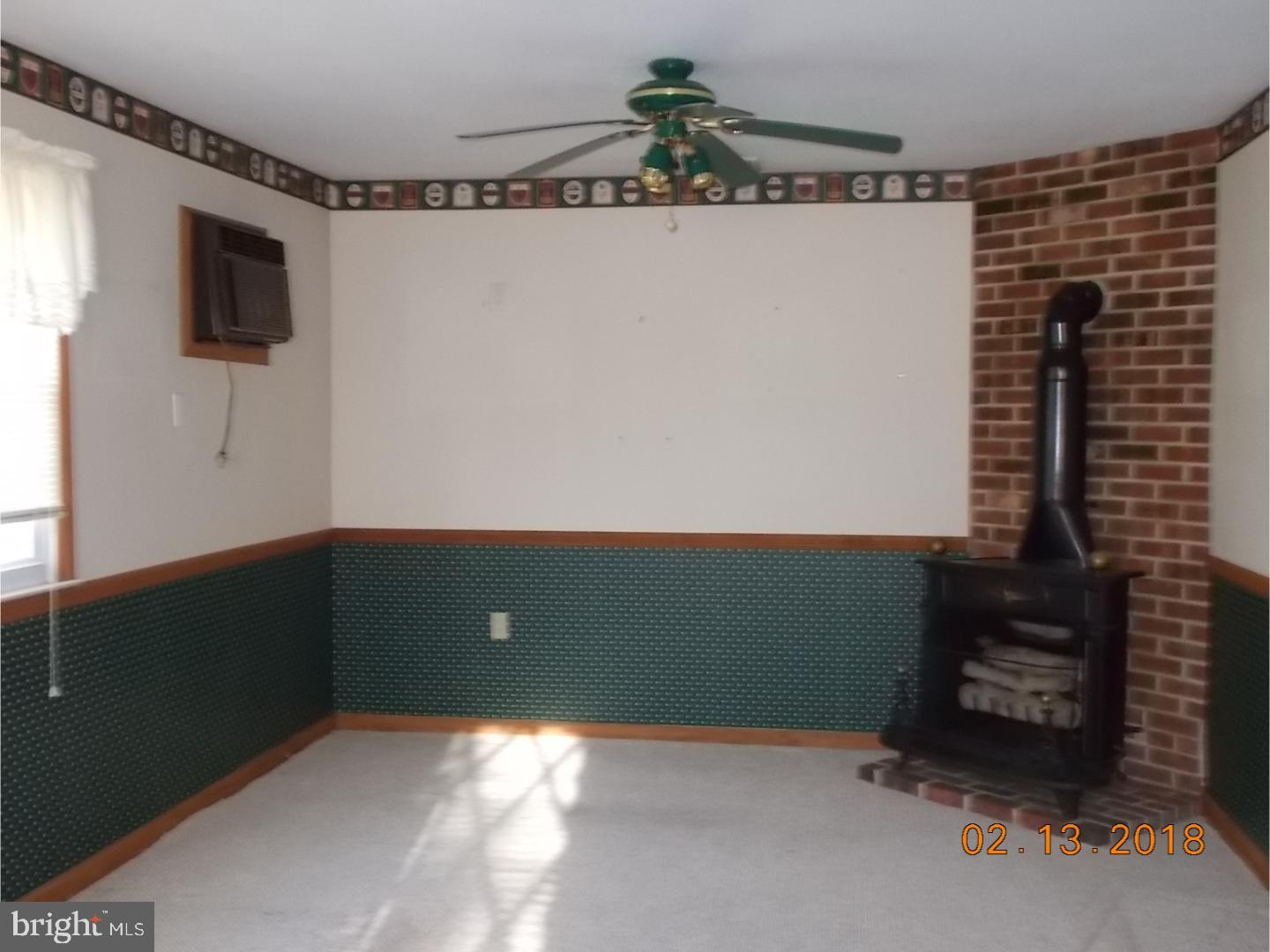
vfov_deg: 36.8
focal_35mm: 39
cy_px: 476
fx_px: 1431
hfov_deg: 47.9
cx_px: 635
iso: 400
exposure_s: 1/30
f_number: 3.9
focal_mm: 6.9
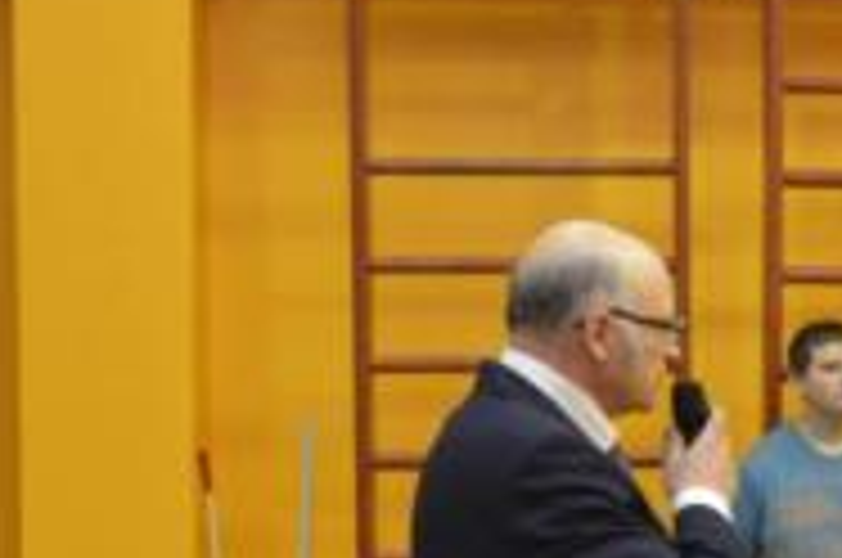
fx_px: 3277
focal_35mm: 140
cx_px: 1085
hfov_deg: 14.1
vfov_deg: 9.6
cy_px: 677
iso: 3200
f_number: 5
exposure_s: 1/60
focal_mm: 35
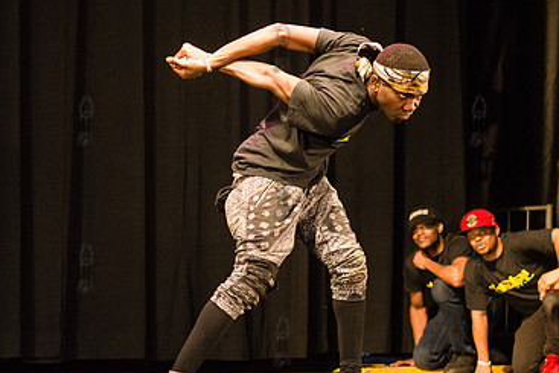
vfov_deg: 14.0
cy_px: 193
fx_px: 1522
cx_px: 282
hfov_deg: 20.8
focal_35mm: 98
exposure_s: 1/1250
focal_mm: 62
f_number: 2.8
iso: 4000
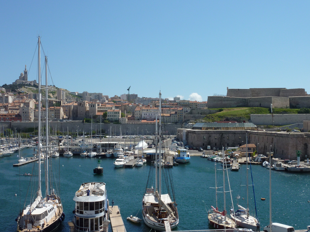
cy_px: 130
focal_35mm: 43
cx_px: 139
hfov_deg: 43.8
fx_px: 385
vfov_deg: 33.6
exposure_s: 1/500
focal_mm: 6.1
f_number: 5.6
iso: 80
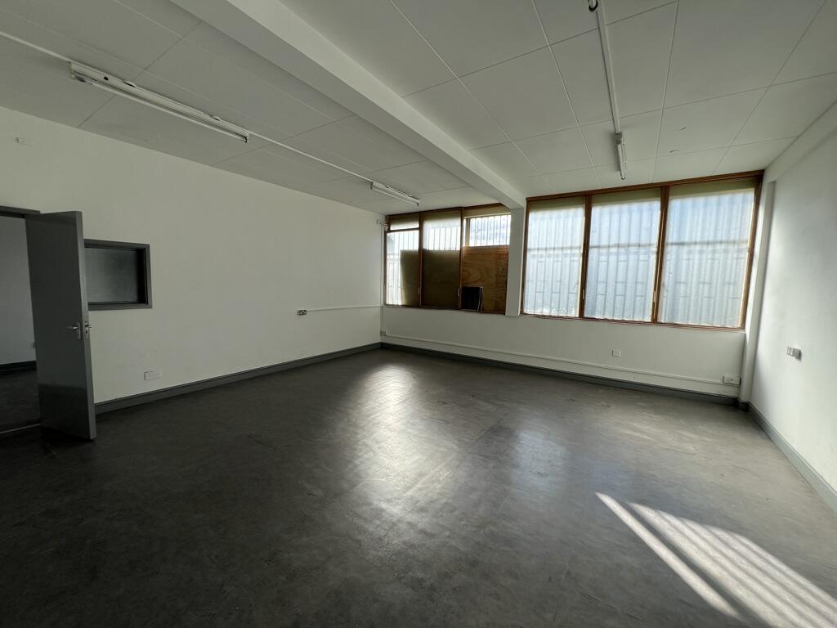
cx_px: 418
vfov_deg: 89.9
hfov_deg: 106.2
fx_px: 314
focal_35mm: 13
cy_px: 314
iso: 32
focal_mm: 1.57
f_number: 1.8
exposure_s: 1/407
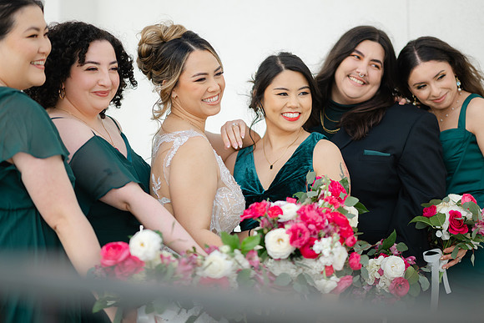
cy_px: 162
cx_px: 242
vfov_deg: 16.1
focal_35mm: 85
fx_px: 1143
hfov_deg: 23.9
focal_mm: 85
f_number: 1.8
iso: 80
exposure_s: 1/3200
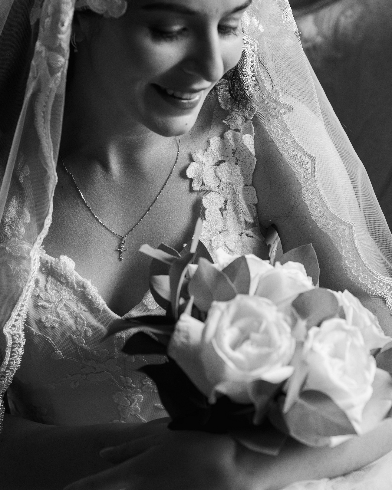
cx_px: 192
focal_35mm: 104
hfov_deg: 14.8
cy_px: 191
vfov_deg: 18.4
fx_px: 1508
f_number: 3.5
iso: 640
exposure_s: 1/125
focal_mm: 75
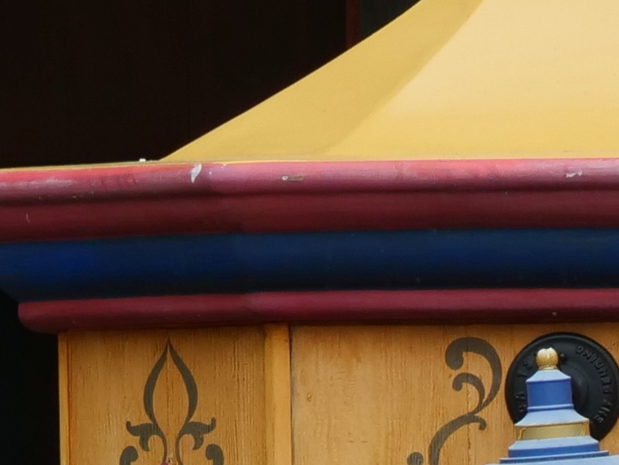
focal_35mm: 794
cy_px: 1232
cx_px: 1270
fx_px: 14205
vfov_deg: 1.9
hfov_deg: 2.5
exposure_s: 1/250
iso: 200
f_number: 6.3
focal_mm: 60
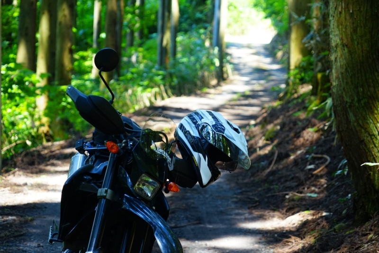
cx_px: 190
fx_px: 1327
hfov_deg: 16.3
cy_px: 126
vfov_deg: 10.9
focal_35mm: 126
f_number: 5.6
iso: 1600
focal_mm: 126
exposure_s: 1/200
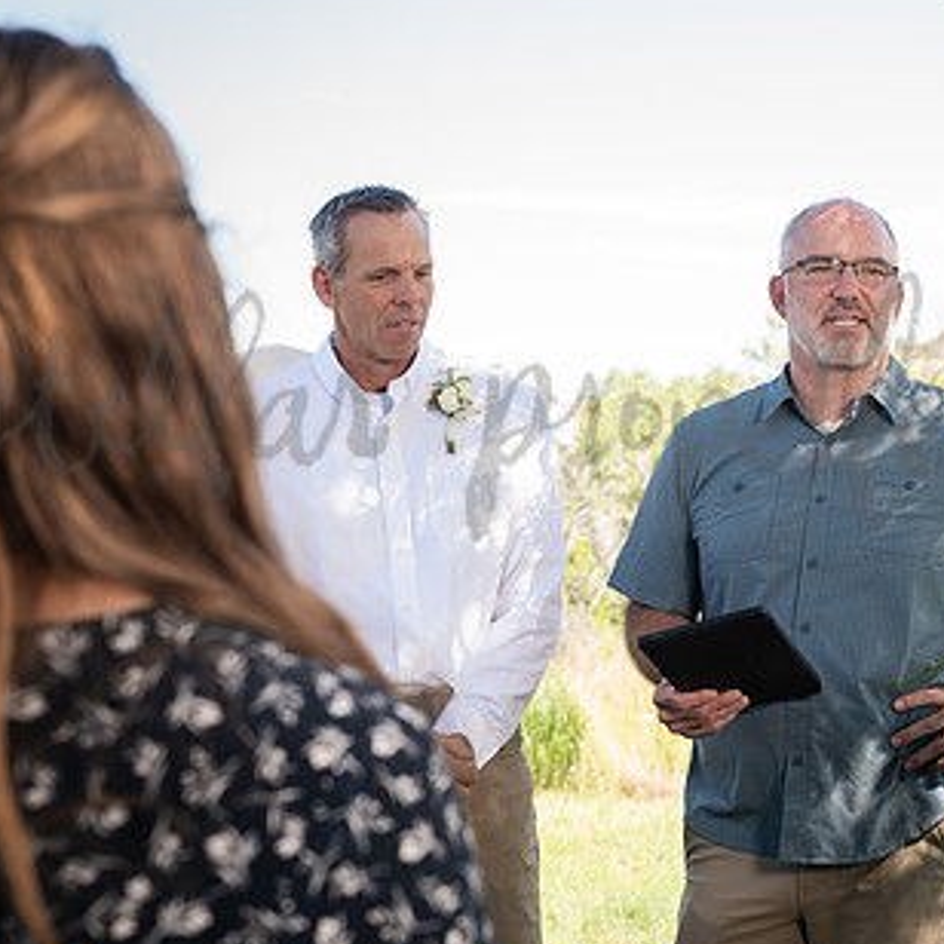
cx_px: 748
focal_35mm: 80
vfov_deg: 21.6
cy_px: 405
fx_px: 2468
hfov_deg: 21.4
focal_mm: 50
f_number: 6.3
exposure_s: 1/200
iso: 250
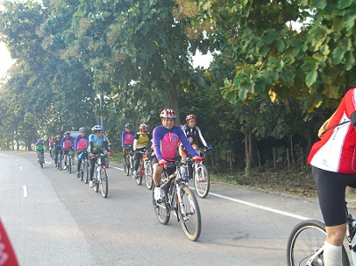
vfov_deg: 37.6
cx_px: 178
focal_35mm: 38
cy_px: 133
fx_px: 390
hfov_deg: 49.0
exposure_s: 1/100
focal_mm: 7.9
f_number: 2.8
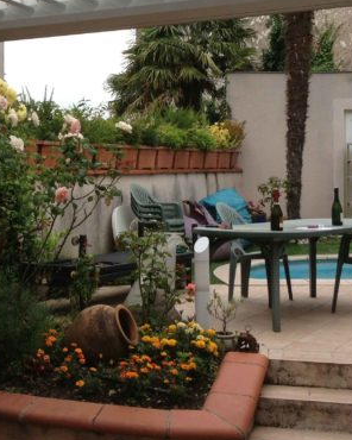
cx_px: 64
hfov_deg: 21.3
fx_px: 925
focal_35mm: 71
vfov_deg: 26.7
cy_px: 158
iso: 50
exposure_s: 1/421
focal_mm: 4.28
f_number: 2.4
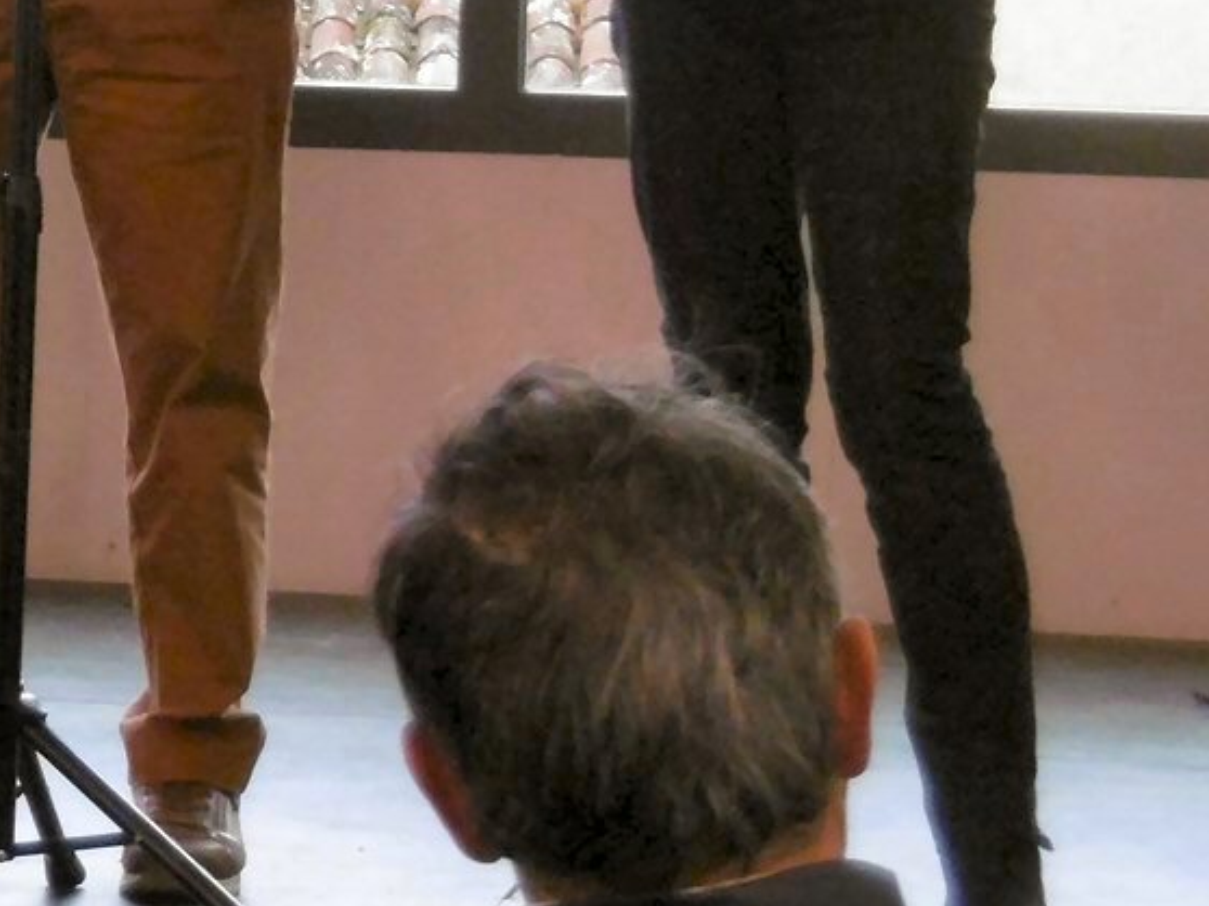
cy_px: -30
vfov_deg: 6.5
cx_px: -219
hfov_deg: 8.7
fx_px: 7890
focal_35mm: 226
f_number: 4.7
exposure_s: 1/30
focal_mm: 16.2
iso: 500
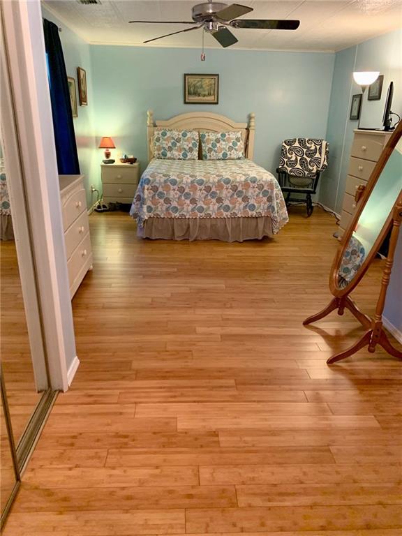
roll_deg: -2.0
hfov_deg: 53.1
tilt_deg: -19.5
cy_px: 268
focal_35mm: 26
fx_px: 403
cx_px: 201
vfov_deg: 67.3
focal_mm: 4.25
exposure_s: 1/60
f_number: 1.8
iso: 400
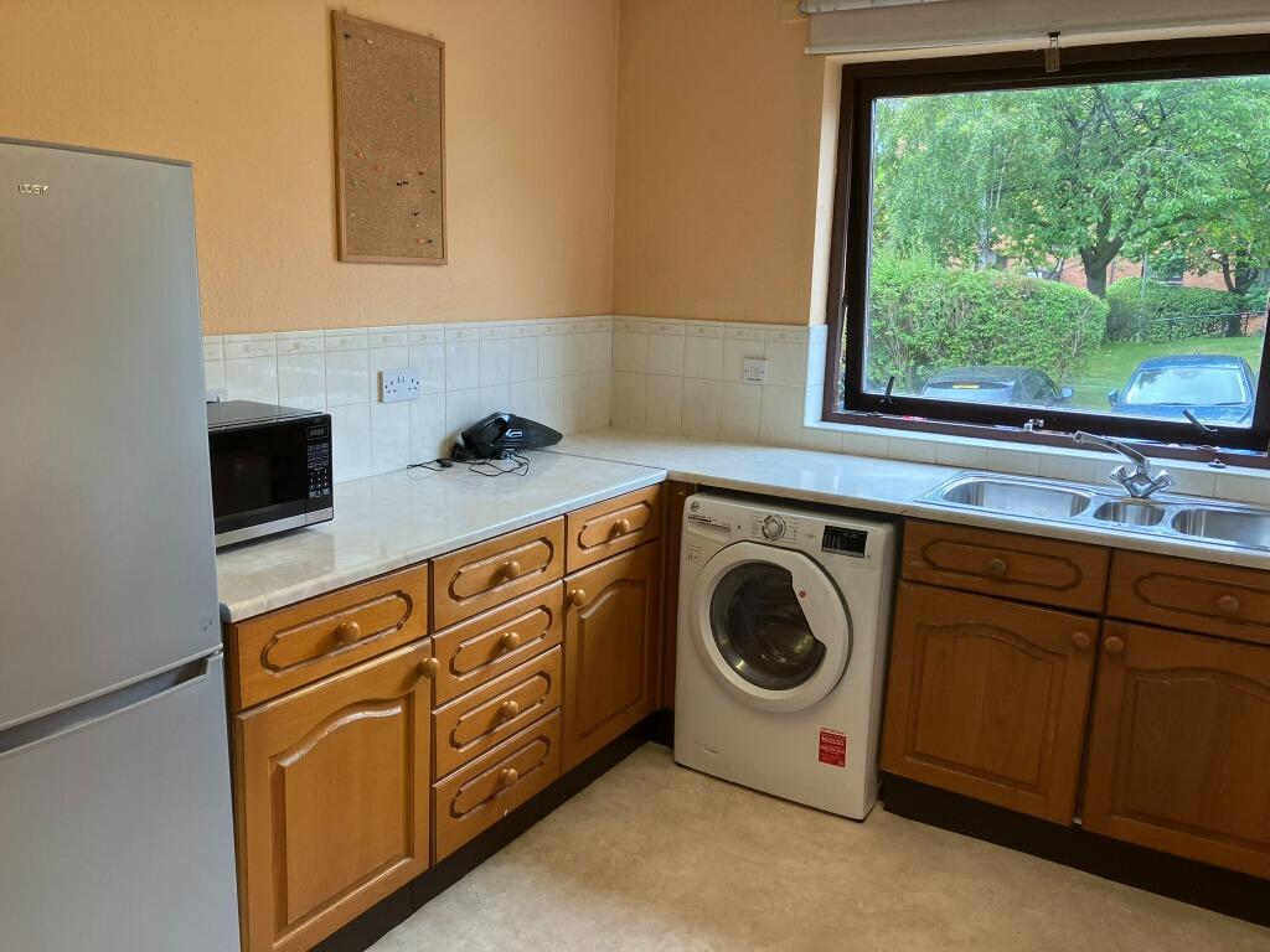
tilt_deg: -11.0
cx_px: 635
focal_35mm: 28
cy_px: 476
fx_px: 1027
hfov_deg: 63.4
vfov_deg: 49.7
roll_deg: -1.8
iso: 50
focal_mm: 3.99
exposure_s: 1/100
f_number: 1.8
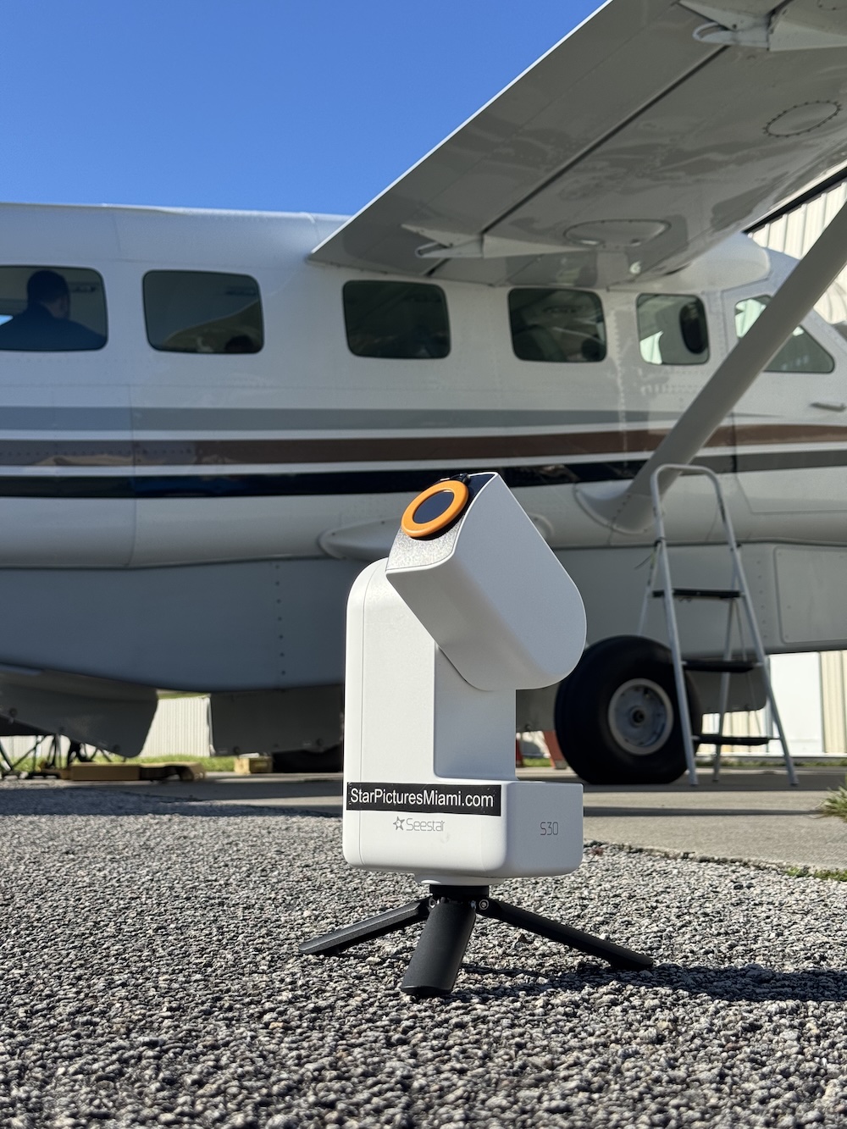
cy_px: 564
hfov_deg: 30.3
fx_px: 1566
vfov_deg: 39.7
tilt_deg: +6.7
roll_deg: -0.1
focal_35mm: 48
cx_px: 424
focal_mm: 6.76
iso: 64
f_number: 1.78
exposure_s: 1/4049
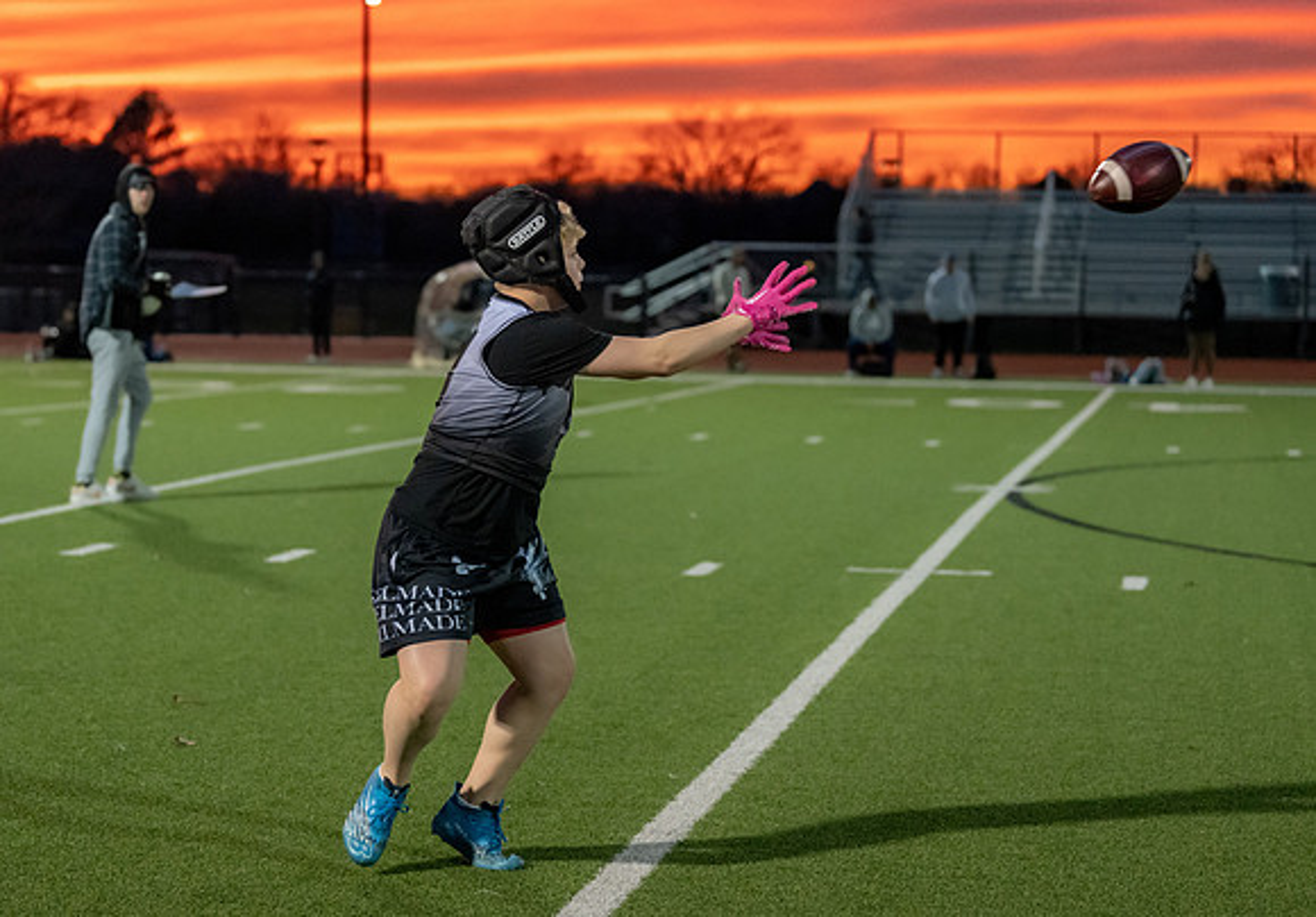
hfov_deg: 21.3
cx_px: 464
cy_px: 443
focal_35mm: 94
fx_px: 3487
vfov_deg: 15.0
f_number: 2.8
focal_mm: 70
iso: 4000
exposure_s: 1/1000
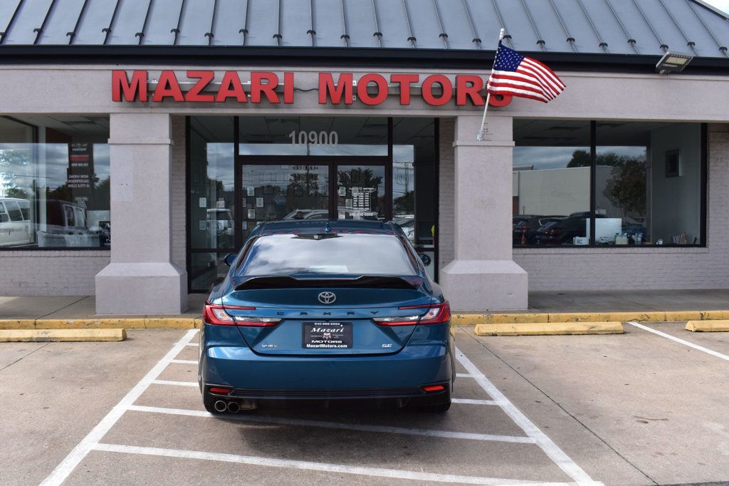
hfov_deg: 53.1
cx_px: 364
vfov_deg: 36.8
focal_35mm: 36
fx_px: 729
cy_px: 243
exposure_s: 1/320
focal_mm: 24
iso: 400
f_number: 10
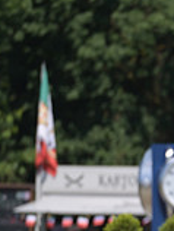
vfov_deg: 1.5
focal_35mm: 1341
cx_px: 355
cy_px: 238
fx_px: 8963
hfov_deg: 1.1
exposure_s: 1/1250
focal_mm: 380
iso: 180
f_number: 5
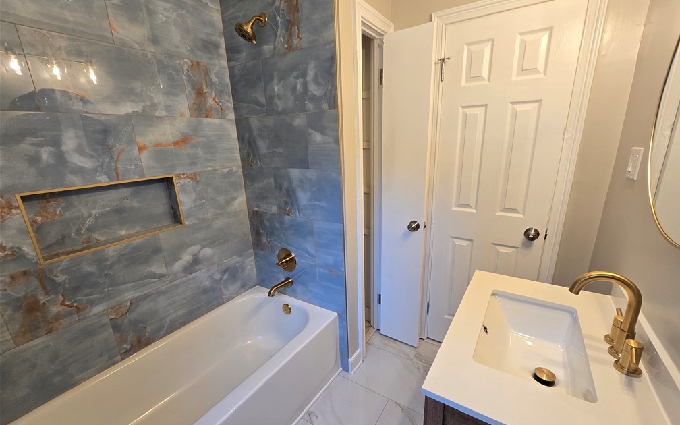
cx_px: 345
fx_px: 259
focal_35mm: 14
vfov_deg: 78.6
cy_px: 224
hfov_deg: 105.3
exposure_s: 1/60
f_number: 2.2
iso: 200
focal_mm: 2.2
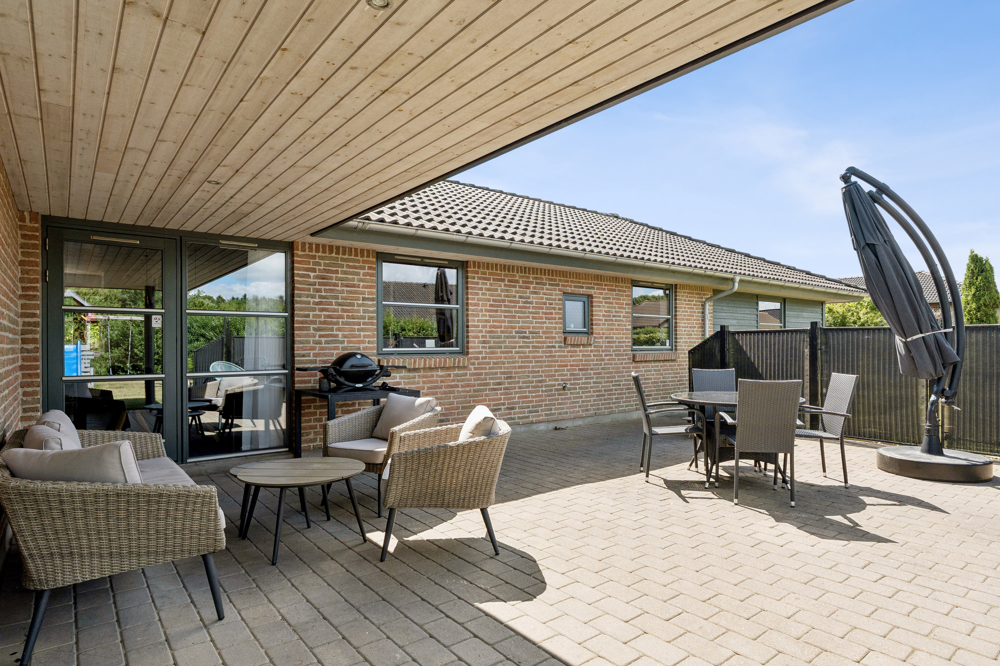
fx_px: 528
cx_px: 500
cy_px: 333
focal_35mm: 19
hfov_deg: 86.9
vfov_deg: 64.6
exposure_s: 1/320
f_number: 10
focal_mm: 19
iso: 400
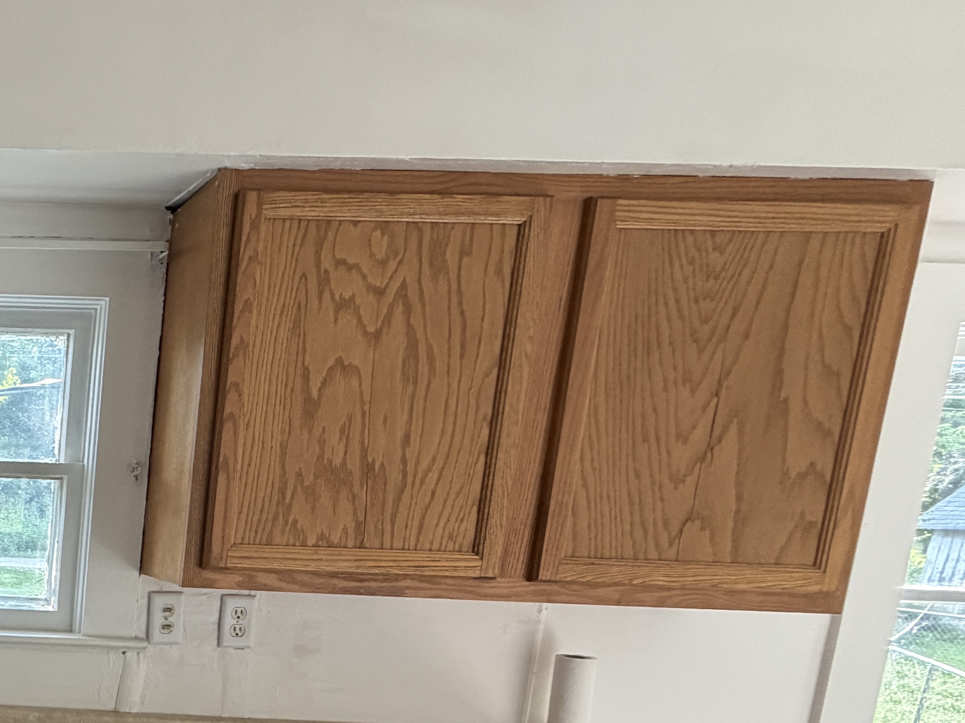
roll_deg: -1.4
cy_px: 625
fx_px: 920
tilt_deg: -8.4
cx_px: -168
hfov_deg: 40.6
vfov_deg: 40.3
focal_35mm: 33
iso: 200
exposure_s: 1/121
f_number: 2.2
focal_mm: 2.22
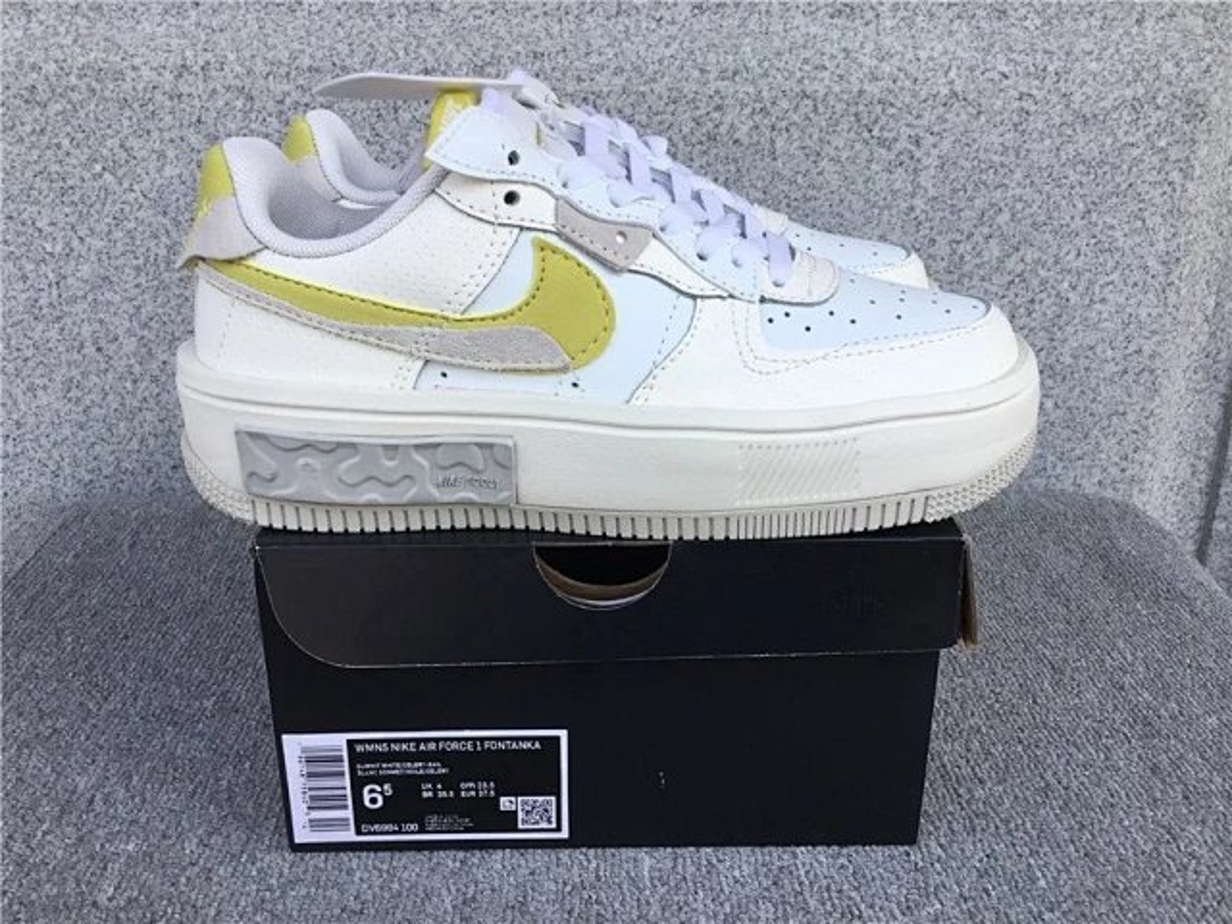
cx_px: 616
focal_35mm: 31
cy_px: 462
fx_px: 1103
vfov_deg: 45.4
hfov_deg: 58.4
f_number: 2.4
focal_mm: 3.3
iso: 25
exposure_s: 1/357
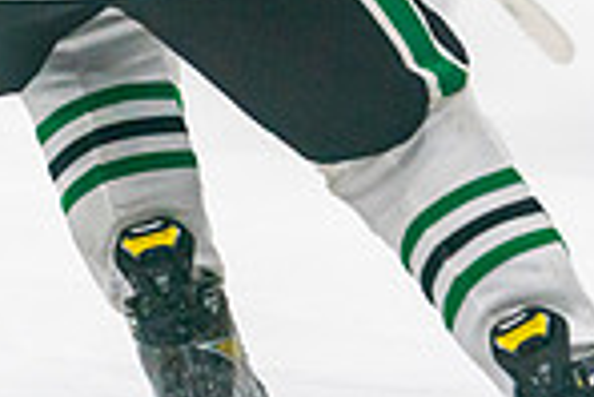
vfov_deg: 1.8
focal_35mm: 782
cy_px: -343
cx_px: 265
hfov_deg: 2.6
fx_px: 12915
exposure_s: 1/1250
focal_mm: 200
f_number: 2.8
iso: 3200
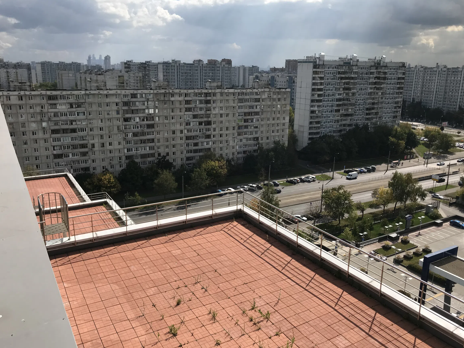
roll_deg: -0.4
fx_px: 389
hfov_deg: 61.7
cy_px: 171
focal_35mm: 29
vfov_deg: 48.2
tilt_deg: -15.4
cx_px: 234
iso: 20
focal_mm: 3.99
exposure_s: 1/3300
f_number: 1.8
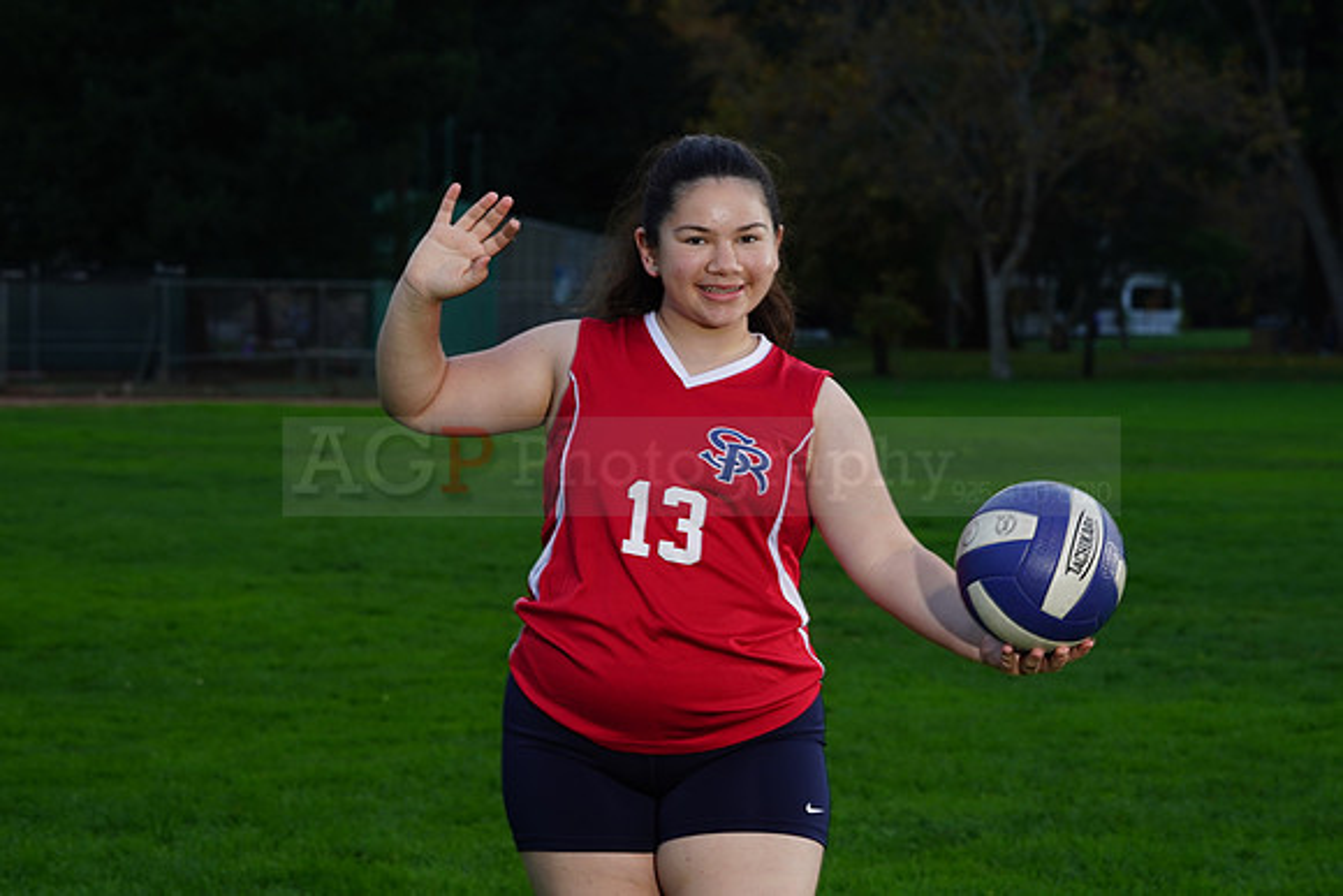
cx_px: 672
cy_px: 448
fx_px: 4925
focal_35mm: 132
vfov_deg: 10.4
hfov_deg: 15.5
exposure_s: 1/20
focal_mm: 132
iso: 320
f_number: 10
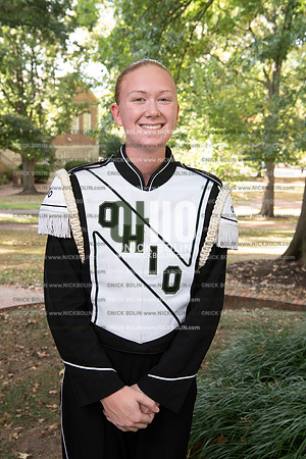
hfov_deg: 27.0
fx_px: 637
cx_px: 153
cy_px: 230
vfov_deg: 39.6
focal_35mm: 50
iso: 800
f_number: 8
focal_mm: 50
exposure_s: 1/100
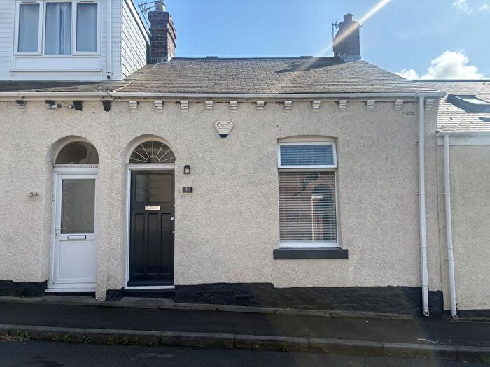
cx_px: 245
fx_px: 368
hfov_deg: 67.3
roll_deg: +0.8
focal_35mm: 26
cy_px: 184
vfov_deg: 53.1
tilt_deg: +4.3
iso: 64
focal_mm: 5.96
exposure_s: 1/2538
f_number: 1.6
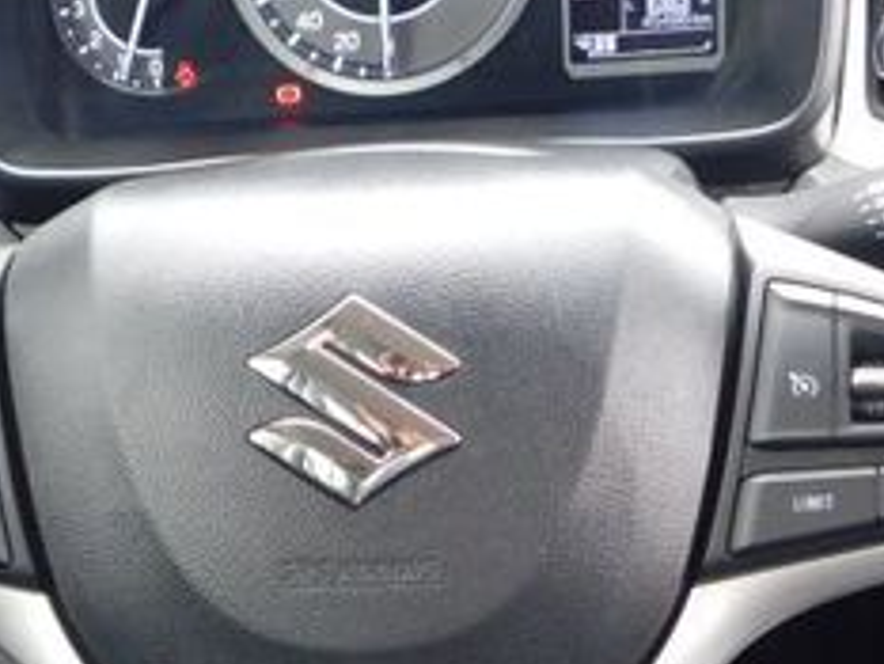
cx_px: 114
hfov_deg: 24.1
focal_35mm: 79
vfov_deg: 18.5
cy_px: 558
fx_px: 2018
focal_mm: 4
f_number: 3
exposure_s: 1/30
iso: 180
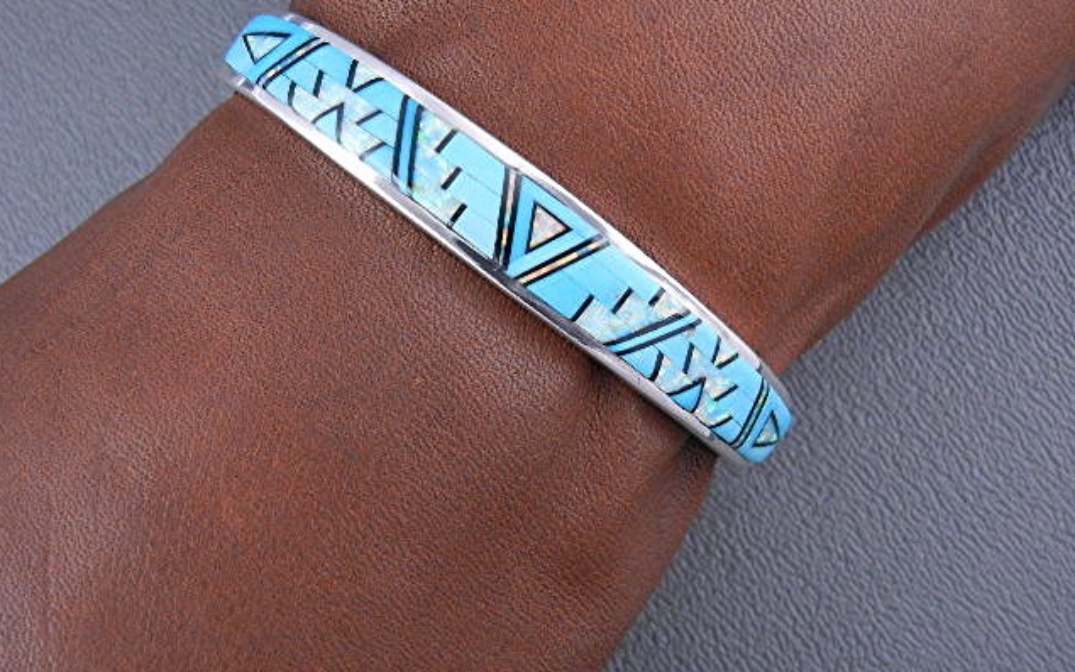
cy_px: 273
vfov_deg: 20.6
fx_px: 1846
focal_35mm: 63
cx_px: 535
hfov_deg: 32.5
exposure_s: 1/3.4
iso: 200
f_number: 4
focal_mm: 10.6
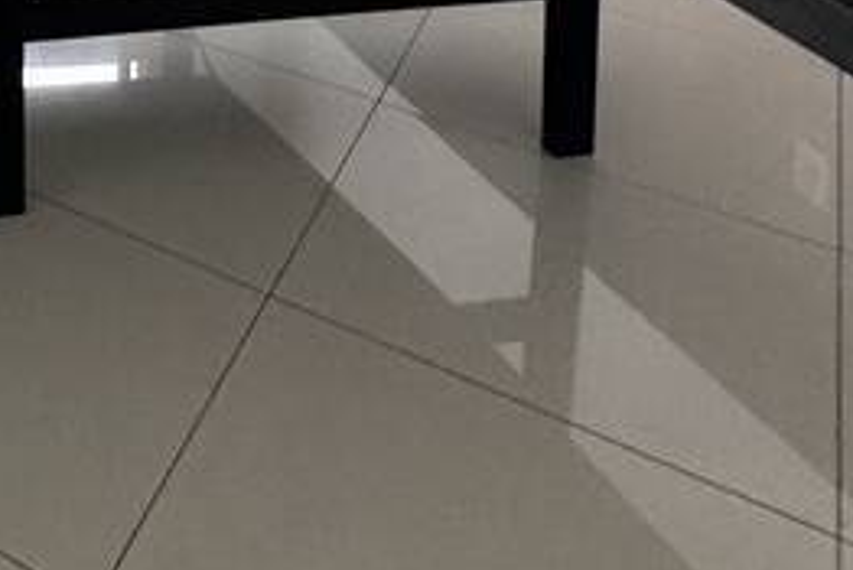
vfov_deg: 17.0
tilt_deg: -4.5
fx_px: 1422
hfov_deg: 26.4
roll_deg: +1.7
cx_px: -352
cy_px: -557
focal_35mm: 60
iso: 200
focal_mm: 2.22
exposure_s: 1/99
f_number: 2.2
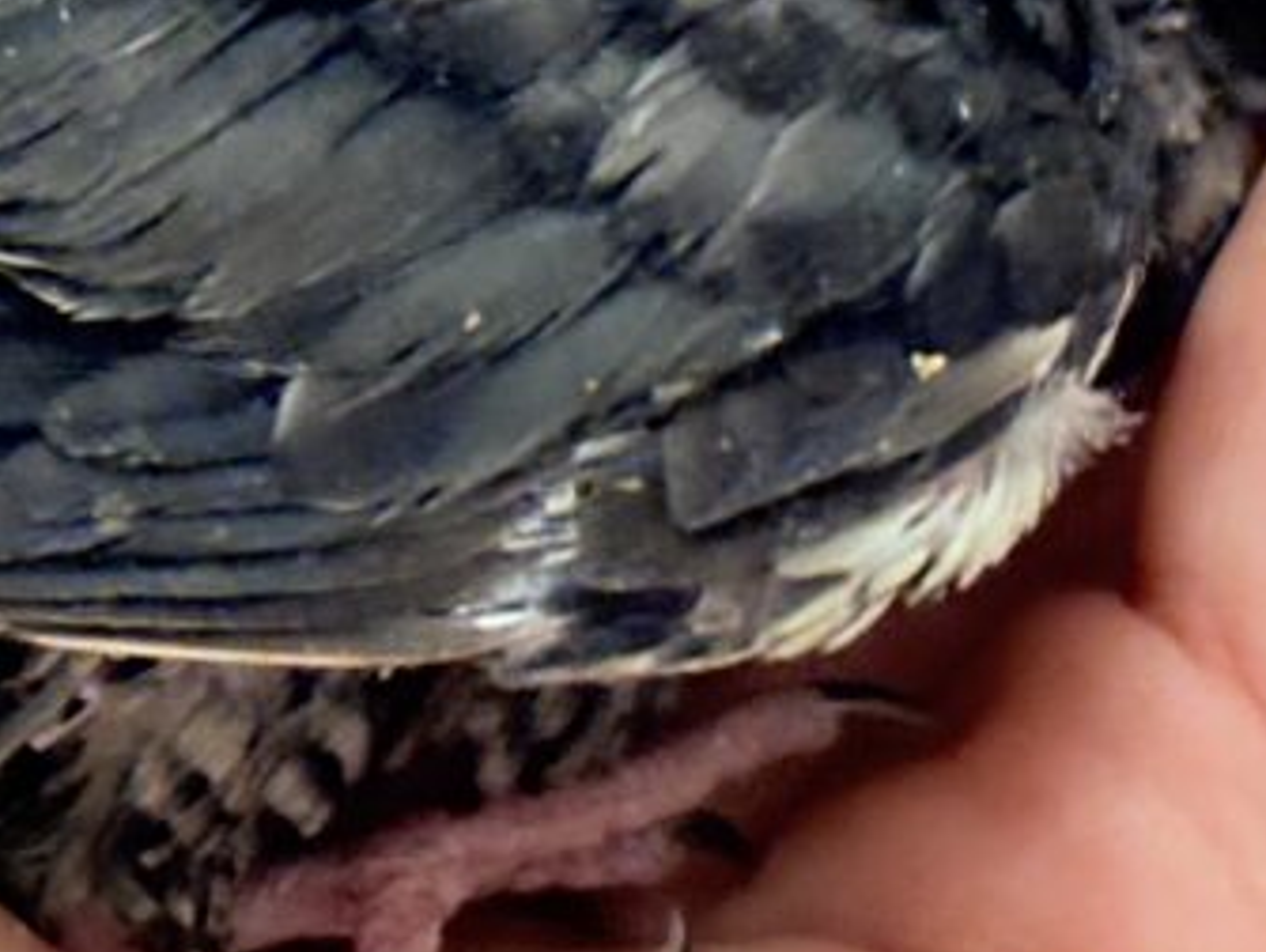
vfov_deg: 8.0
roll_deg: -2.8
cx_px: 208
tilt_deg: -6.8
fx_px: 6810
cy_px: 102
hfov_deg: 10.6
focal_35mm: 186
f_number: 1.6
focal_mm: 5.96
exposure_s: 1/100
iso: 125
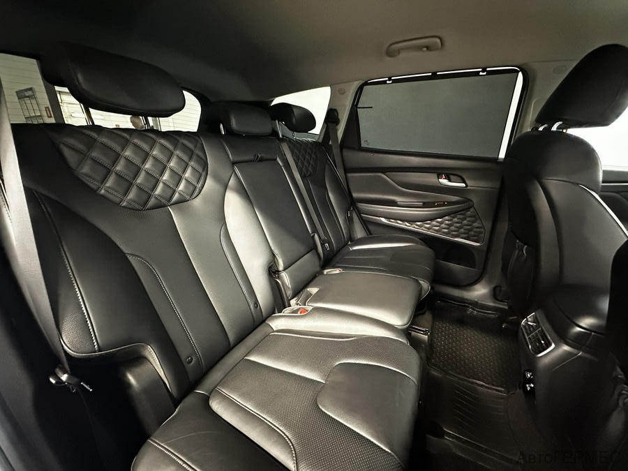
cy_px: 236
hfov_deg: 102.1
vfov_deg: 85.7
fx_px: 254
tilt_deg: -19.5
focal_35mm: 14
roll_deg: -0.7
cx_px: 314
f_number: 2.2
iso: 3200
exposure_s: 1/17
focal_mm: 2.22
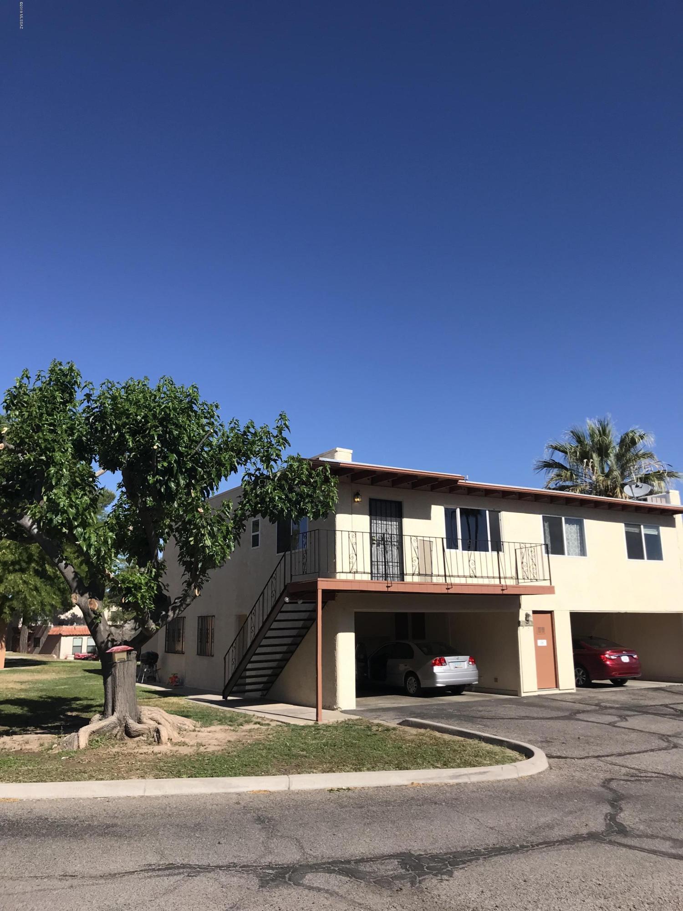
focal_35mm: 28
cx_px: 342
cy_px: 456
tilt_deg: +13.1
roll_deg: +0.2
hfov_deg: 49.7
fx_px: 737
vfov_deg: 63.4
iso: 20
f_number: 1.8
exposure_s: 1/2817
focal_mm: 3.99
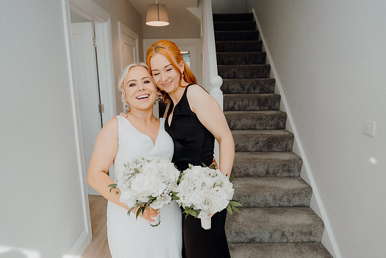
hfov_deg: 73.7
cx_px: 193
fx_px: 257
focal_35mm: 24
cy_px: 129
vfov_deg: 53.1
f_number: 3.5
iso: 125
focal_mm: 24
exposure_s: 1/160
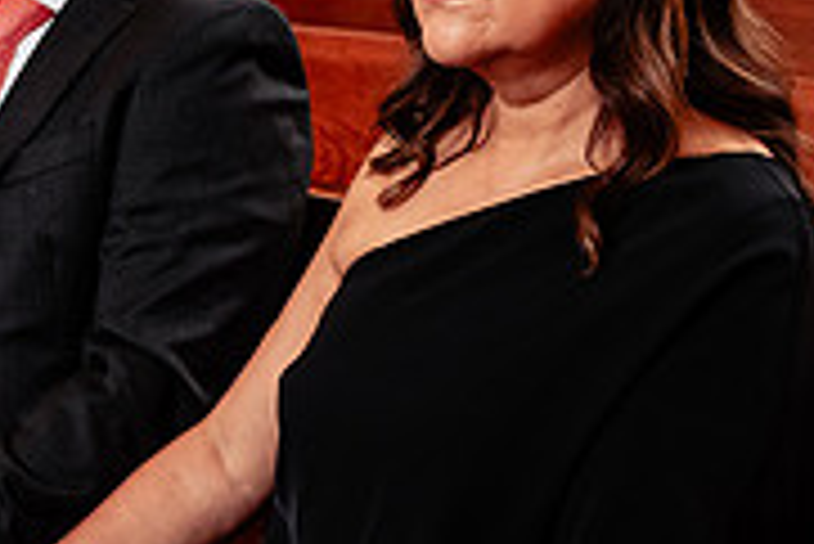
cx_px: 0
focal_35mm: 112
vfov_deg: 12.3
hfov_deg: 17.8
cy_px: 241
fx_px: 2534
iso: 1600
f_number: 4.5
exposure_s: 1/125
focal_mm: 35
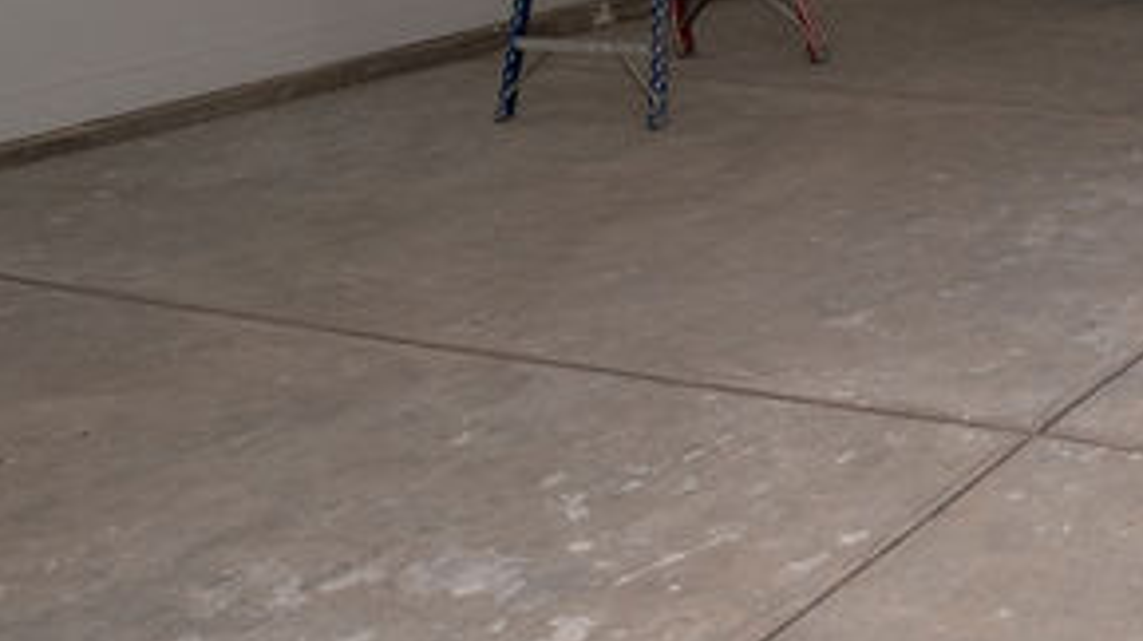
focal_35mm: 56
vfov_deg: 20.0
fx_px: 1696
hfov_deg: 30.4
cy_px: -148
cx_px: 1444
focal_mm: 10
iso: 100
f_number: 4
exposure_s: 1/200
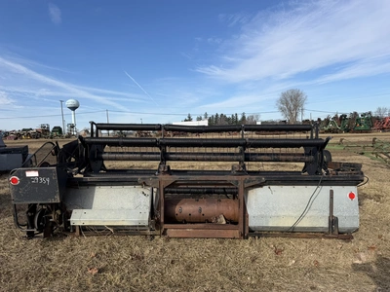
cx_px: 195
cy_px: 146
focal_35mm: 24
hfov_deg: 71.6
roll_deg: +4.0
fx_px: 270
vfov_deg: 56.8
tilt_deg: -2.6
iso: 80
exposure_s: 1/4975
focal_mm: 6.76
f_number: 1.78
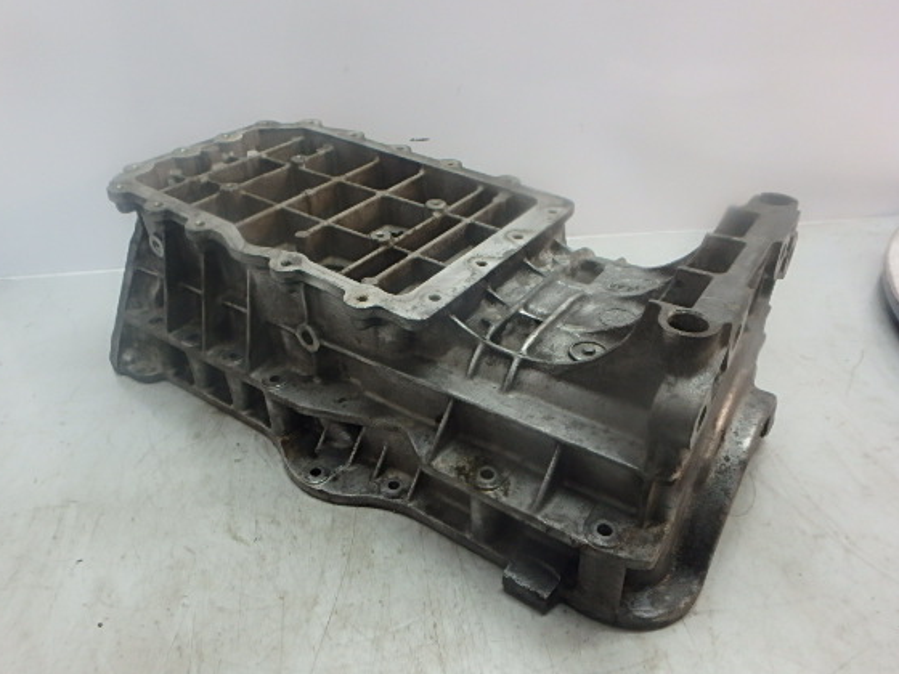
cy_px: 340
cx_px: 388
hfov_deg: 71.3
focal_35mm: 24
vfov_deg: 56.8
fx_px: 623
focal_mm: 3.7
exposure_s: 1/30
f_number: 3.5
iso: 200
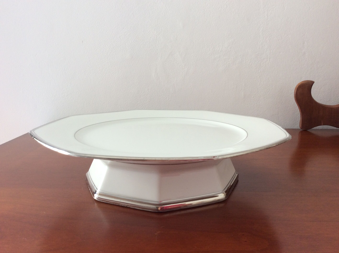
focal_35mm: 32
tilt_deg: -11.0
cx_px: 170
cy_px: 126
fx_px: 313
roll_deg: +1.8
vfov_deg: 44.1
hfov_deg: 56.9
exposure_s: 1/50
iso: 40
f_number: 2.4
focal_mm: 3.3
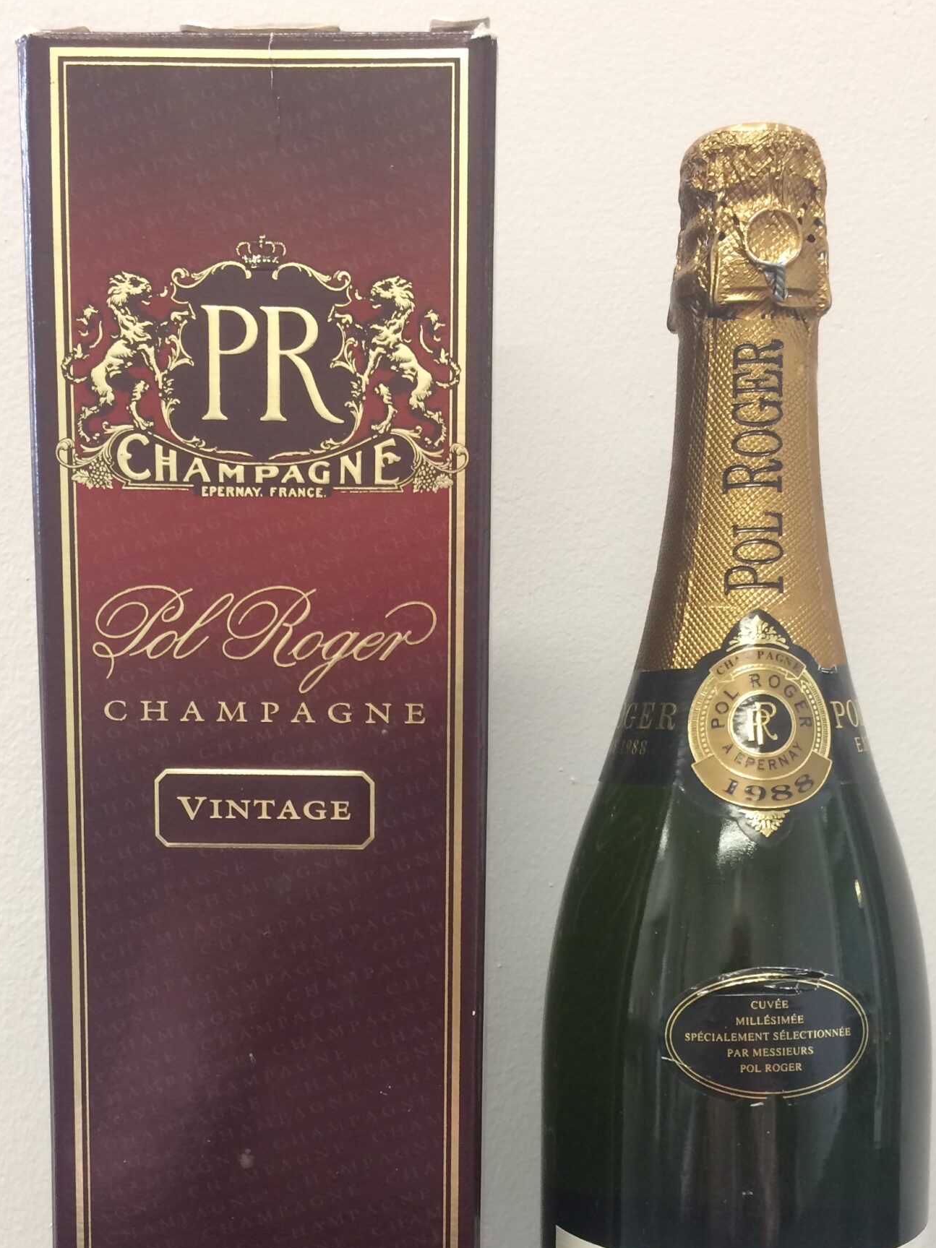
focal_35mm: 43
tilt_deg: -5.6
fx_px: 1550
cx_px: 465
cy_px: 887
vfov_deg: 42.9
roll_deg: +2.6
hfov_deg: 33.6
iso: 125
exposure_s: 1/33
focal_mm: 4.15
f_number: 2.2
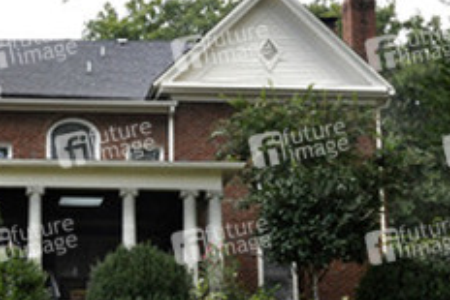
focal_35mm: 122
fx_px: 1526
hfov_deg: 16.6
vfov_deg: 11.2
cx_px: 52
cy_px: 97
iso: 1000
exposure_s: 1/200
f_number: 16
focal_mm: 42
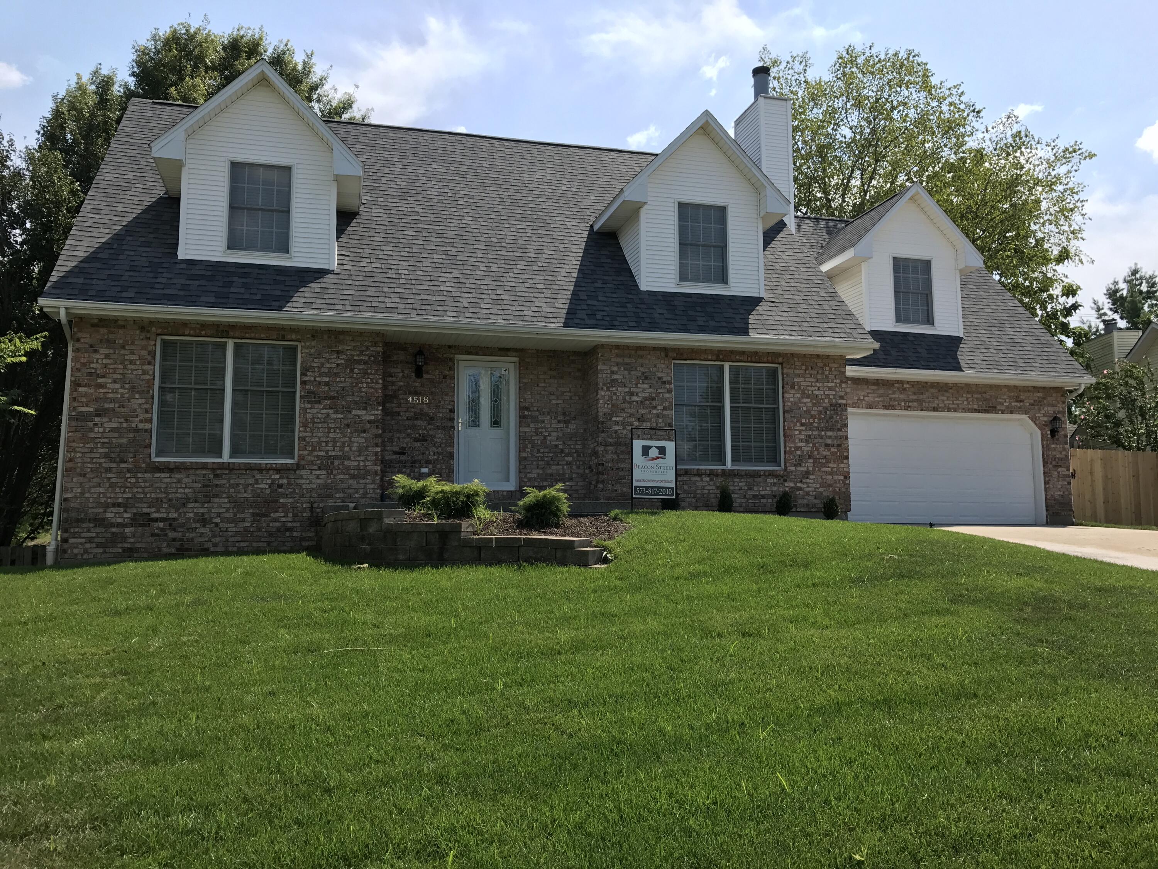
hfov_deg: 63.4
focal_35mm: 28
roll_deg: +1.3
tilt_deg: +4.7
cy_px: 434
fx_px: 937
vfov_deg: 49.7
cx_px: 579
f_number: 1.8
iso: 20
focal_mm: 3.99
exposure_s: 1/1808
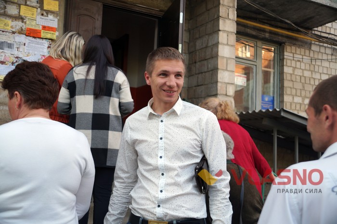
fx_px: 365
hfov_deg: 49.6
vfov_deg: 34.1
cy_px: 112
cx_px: 168
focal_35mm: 39
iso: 100
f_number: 4
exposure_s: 1/160
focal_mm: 26
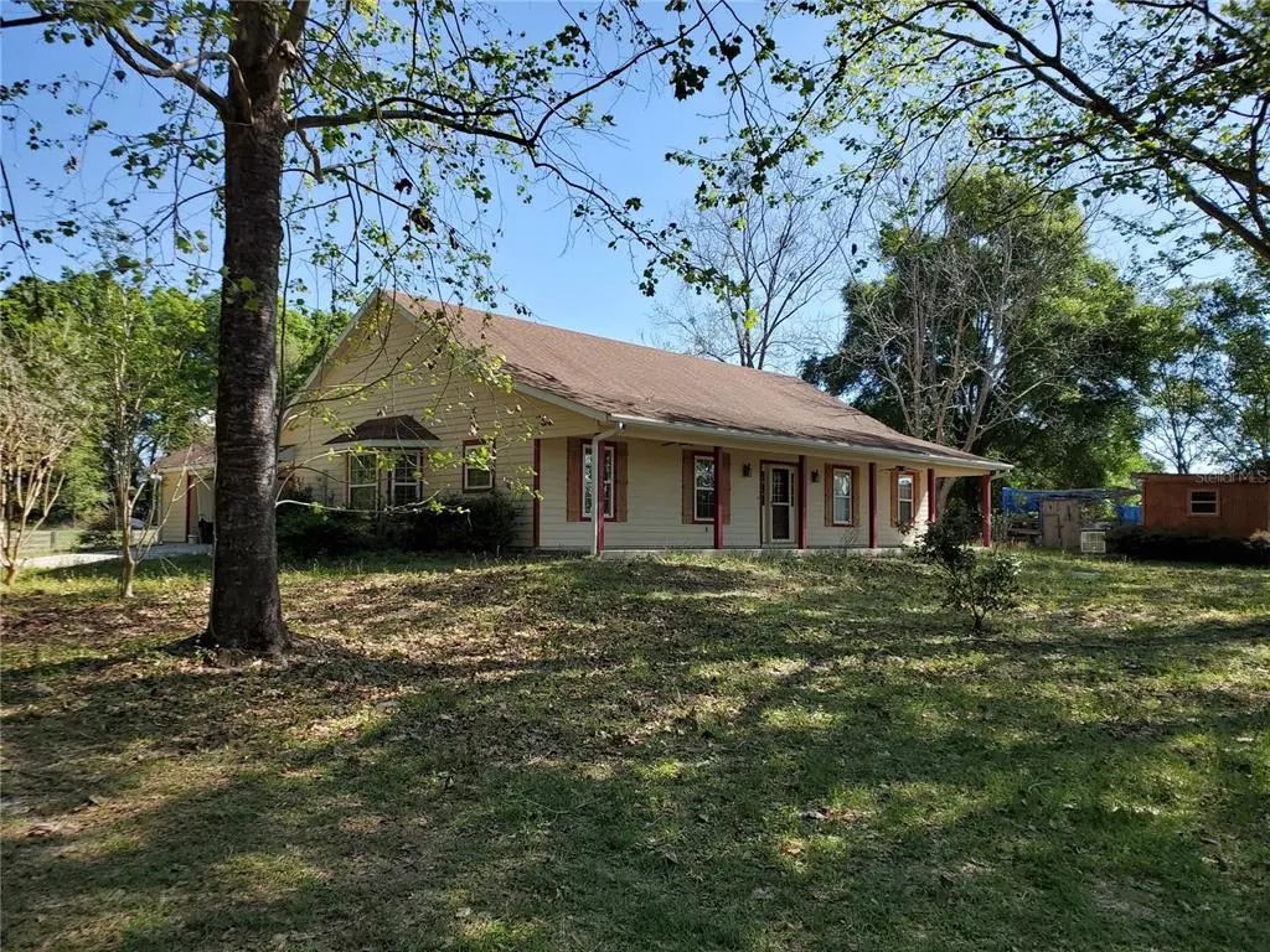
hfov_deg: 67.3
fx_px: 954
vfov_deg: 53.1
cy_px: 476
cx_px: 635
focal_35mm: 26
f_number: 2.4
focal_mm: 4.3
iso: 50
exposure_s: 1/861
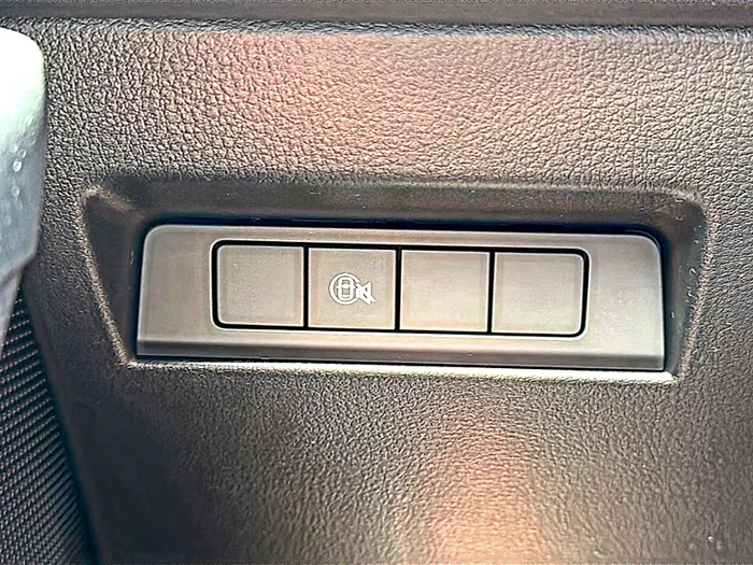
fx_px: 957
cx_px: 376
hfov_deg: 42.9
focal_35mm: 44
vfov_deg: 32.9
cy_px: 282
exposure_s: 1/40
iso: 100
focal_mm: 6.86
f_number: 1.78
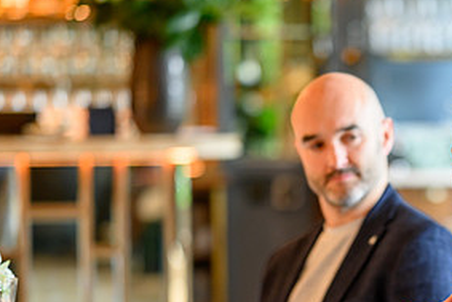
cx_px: 441
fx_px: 2211
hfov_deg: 11.6
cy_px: 298
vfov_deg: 7.8
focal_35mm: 176
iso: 800
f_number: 1.8
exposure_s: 1/200
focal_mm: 85
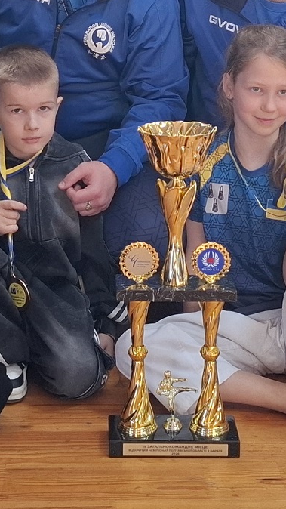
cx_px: 112
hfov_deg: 13.3
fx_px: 1227
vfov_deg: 22.7
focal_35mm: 91
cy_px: 21
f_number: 1.8
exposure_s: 1/60
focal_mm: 5.54
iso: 200
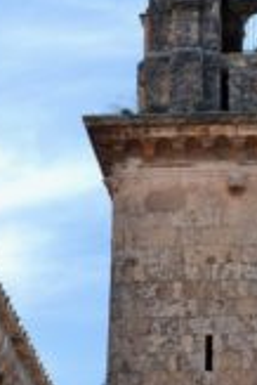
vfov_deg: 8.1
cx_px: 284
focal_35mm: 254
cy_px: 17
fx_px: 2709
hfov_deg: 5.4
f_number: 6.3
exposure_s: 1/160
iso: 100
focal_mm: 55
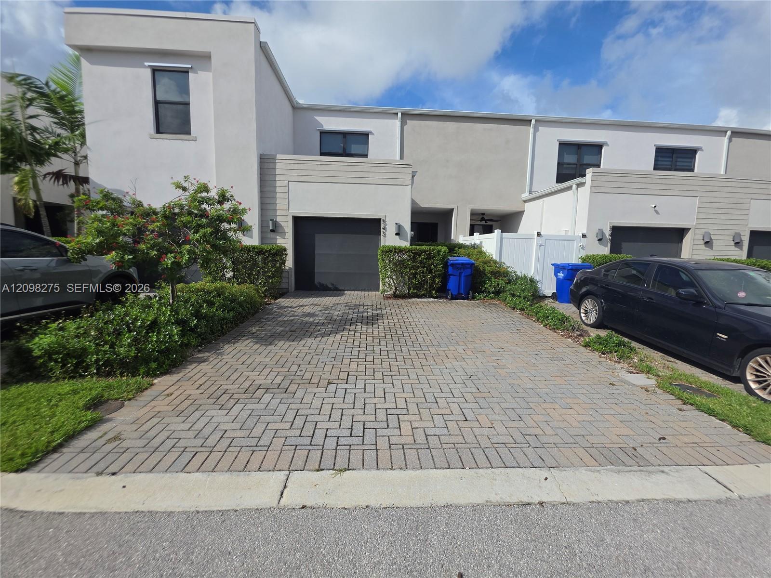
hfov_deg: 106.2
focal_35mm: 13
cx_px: 386
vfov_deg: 89.9
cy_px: 289
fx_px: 290
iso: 32
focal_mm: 2.2
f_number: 1.9
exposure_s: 1/2314
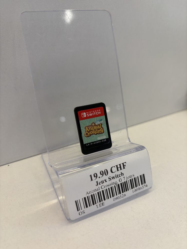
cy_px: 124
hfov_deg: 53.1
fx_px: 187
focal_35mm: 26
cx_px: 94
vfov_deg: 67.3
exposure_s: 1/121
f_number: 1.6
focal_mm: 5.96
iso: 40
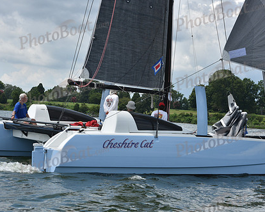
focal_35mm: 92
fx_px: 721
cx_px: 143
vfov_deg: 16.7
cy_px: 116
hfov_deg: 20.8
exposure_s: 1/3200
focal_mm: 70
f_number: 5
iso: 320
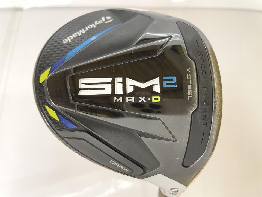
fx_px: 197
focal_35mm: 26
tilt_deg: -69.9
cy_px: 98
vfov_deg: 53.1
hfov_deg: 67.3
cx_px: 131
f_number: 1.6
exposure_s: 1/60
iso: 160
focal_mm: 4.2
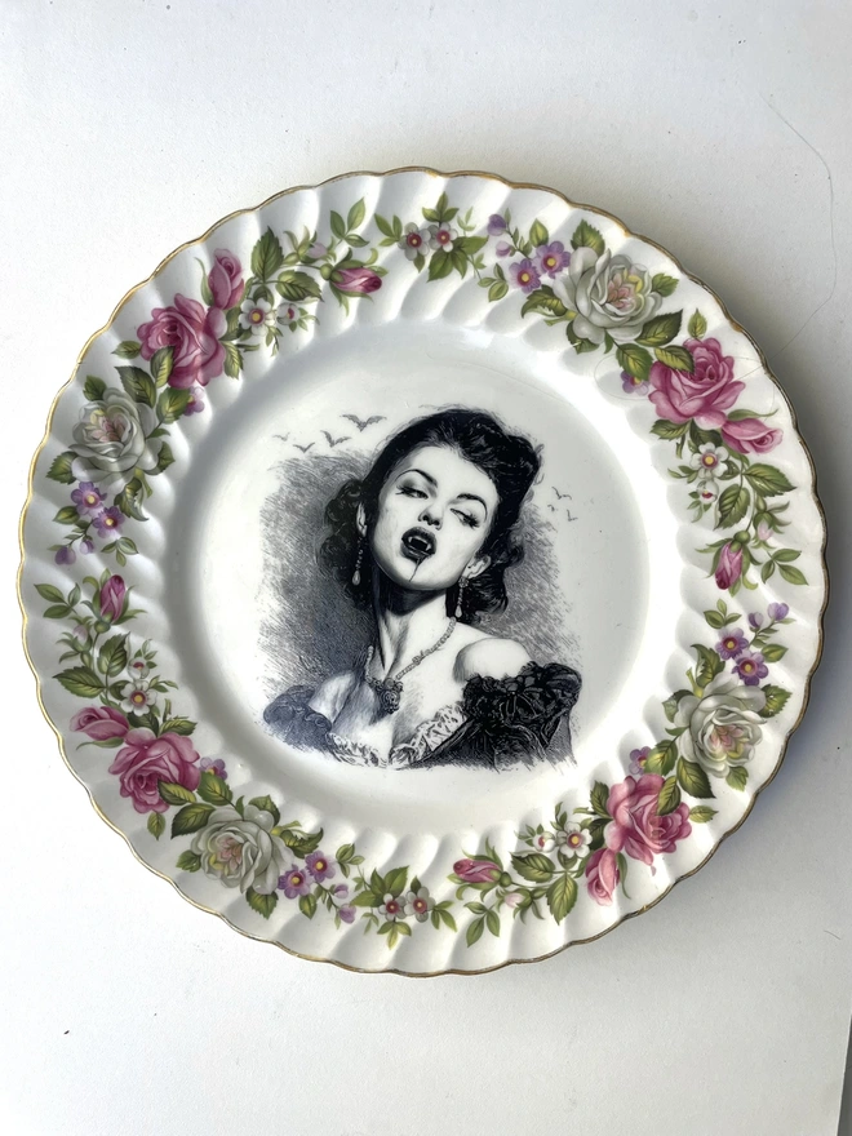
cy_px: 568
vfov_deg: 67.3
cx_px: 426
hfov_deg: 53.1
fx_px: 853
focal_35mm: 26
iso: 40
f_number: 1.6
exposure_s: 1/121
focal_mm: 4.2
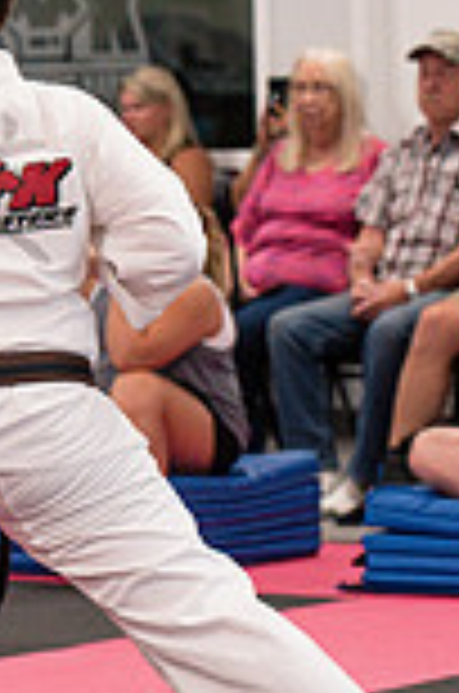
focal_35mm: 249
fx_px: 4783
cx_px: 9
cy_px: 423
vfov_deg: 8.3
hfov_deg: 5.5
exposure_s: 1/400
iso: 1600
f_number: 3.5
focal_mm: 85
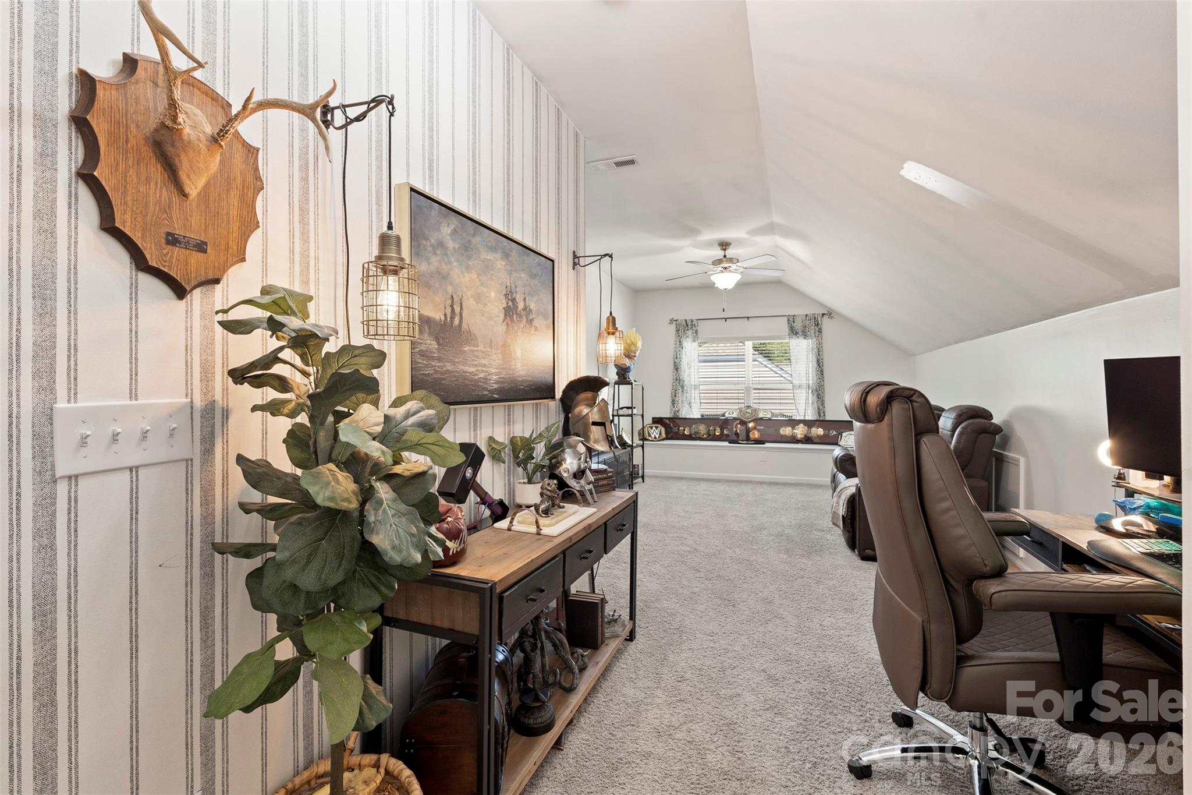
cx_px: 596
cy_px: 398
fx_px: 530
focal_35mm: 16
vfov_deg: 73.7
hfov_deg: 96.7
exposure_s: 1/6
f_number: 8
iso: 640
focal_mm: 16
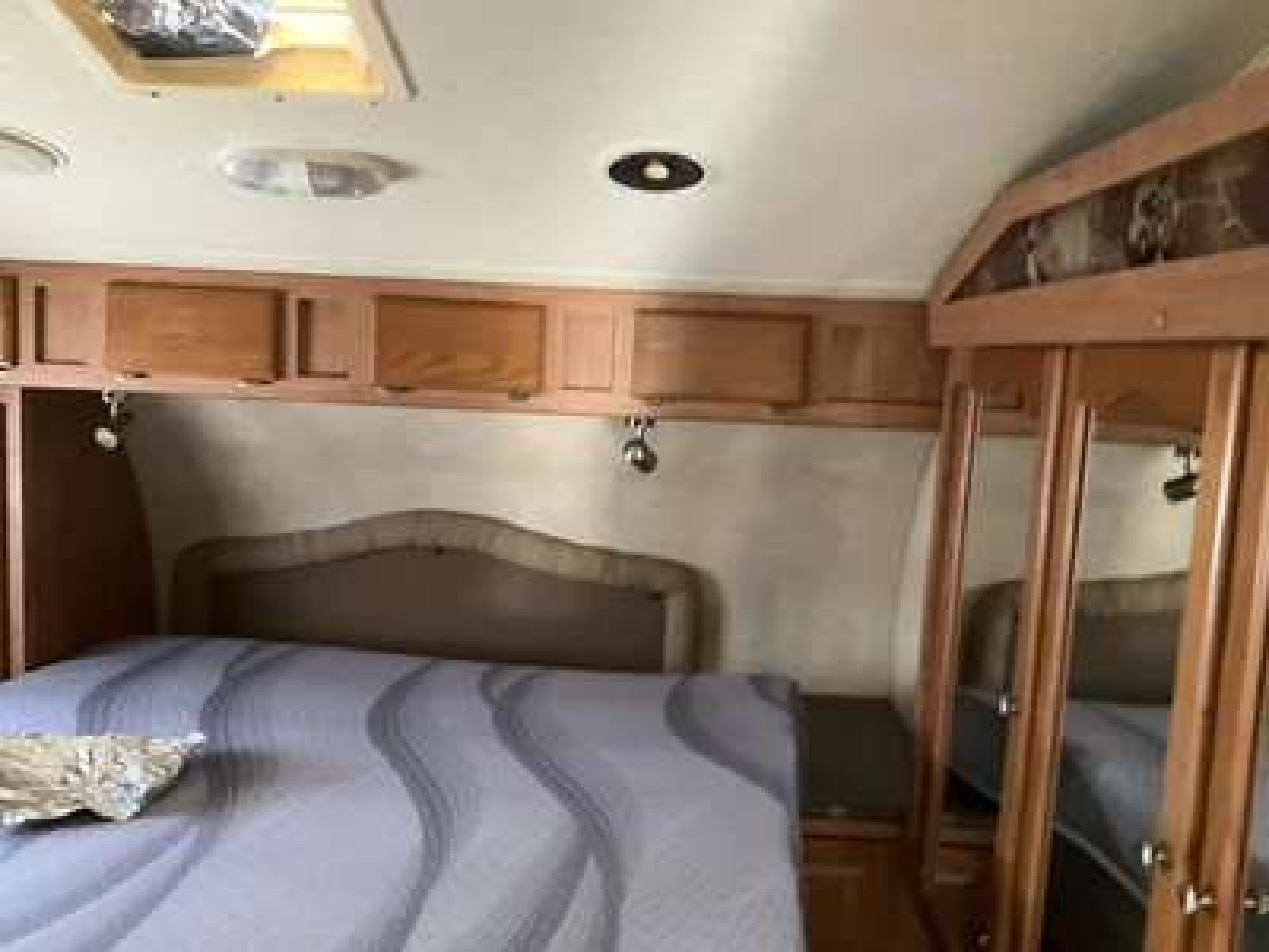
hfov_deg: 61.7
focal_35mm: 29
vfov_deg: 48.2
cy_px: 476
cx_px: 634
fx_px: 1063
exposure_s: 1/30
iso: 500
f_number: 1.8
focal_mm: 3
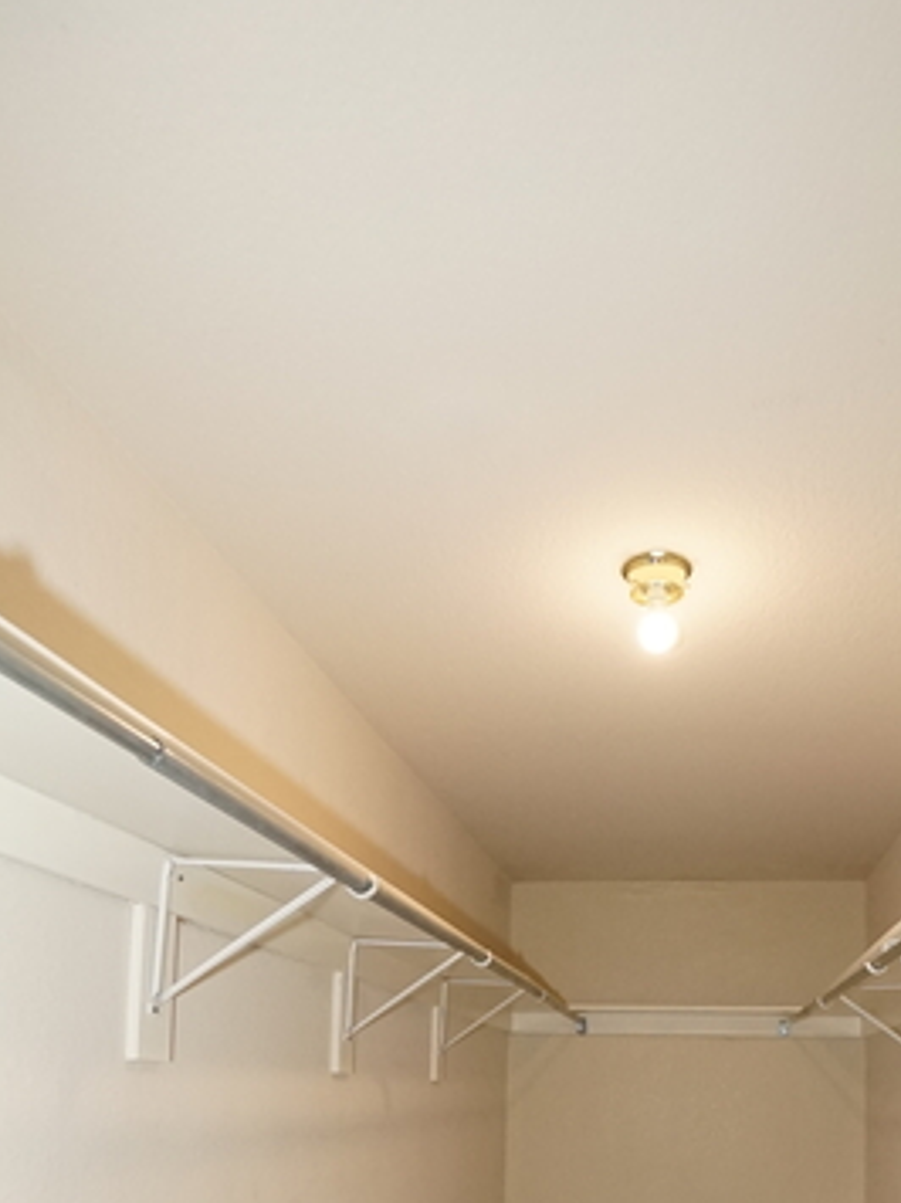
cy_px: 1034
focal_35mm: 26
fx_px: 903
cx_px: 561
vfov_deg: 59.5
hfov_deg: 52.5
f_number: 4
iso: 1600
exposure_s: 1/160
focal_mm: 10
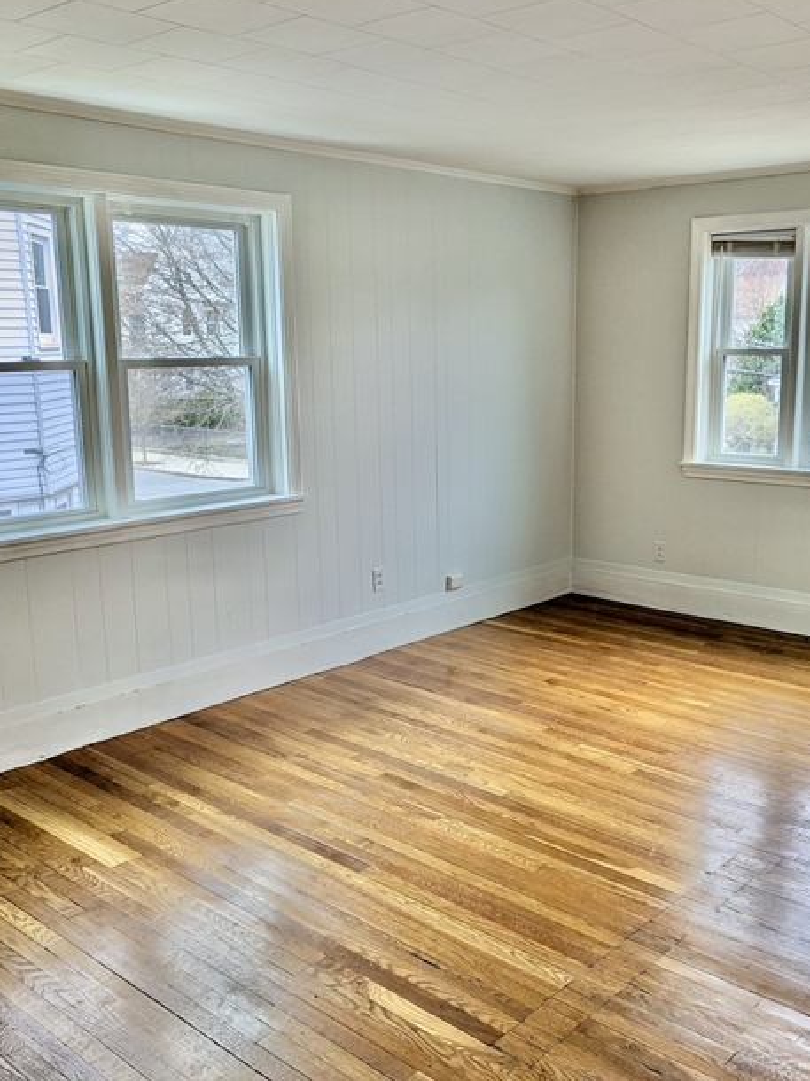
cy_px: 572
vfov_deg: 53.9
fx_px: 1062
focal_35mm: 34
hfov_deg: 41.5
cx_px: 496
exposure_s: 1/203
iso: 35
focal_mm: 4.38
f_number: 1.73
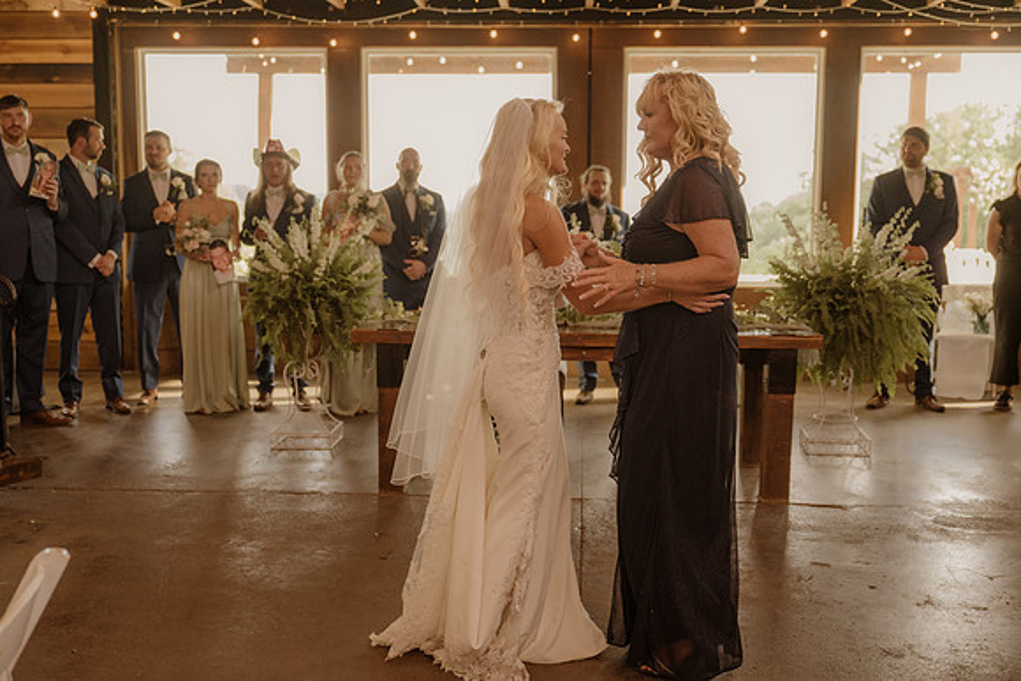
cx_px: 510
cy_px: 340
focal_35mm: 40
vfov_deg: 33.4
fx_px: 1135
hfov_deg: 48.4
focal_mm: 40
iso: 1000
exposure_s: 1/250
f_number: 2.8
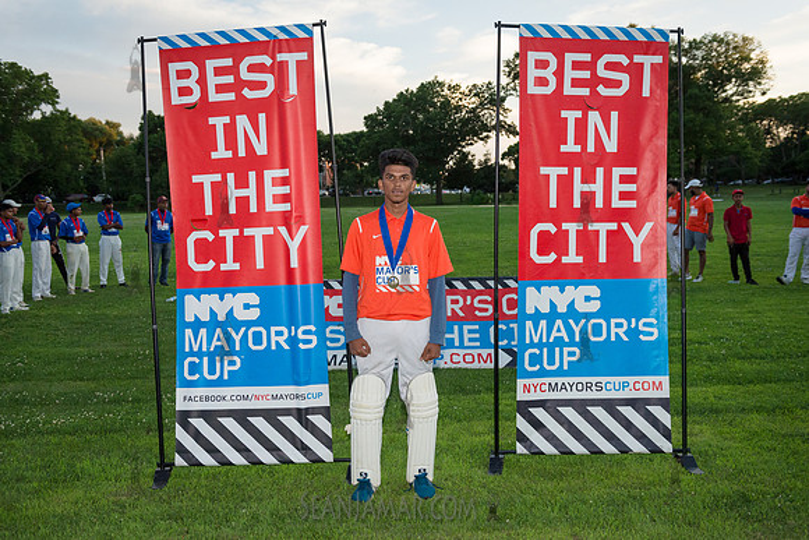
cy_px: 270
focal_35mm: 35
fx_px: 787
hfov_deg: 54.4
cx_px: 404
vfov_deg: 37.9
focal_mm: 35
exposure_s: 1/2000
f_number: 4
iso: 1600
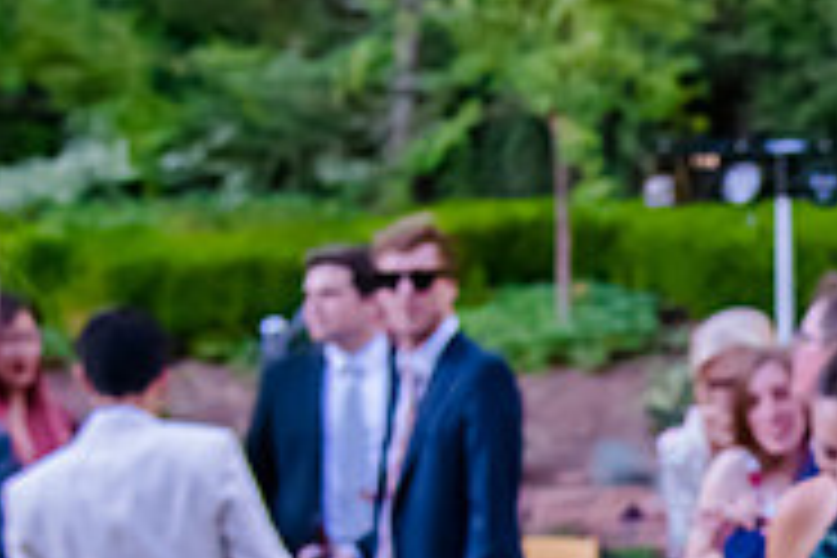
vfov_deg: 13.1
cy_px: 794
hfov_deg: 19.5
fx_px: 2325
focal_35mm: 100
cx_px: 936
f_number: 4
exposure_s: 1/640
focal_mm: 32
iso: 3200
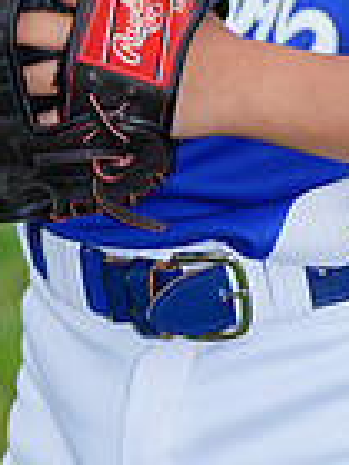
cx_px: 268
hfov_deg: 1.9
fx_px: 10700
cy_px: -405
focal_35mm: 796
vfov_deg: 2.5
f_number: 8
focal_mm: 200
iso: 200
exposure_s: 1/200
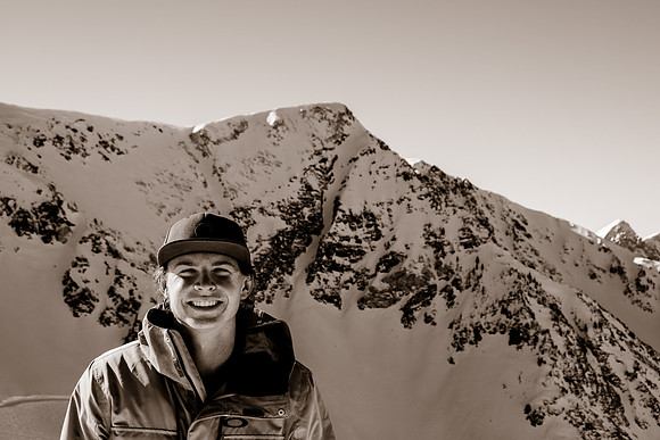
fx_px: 1045
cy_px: 220
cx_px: 330
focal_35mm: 57
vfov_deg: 23.8
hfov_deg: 35.0
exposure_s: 1/500
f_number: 10
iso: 160
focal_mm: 38
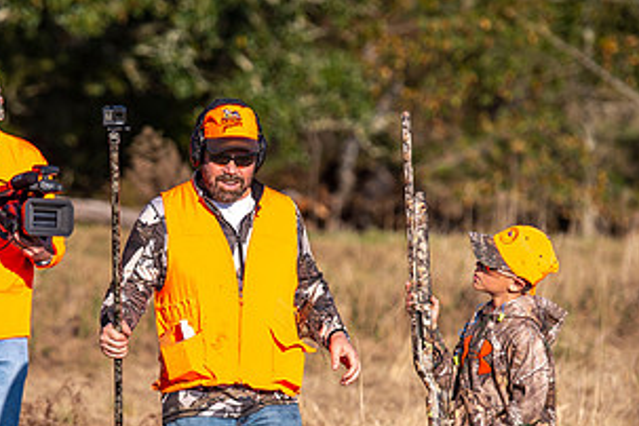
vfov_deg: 4.1
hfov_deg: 6.1
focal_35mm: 335
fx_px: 5946
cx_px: 211
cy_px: 321
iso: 200
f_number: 4
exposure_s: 1/2500
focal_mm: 175
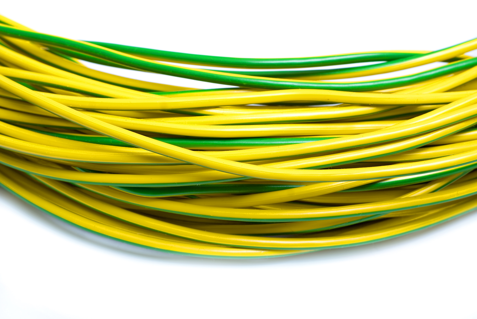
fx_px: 995
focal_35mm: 75
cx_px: 238
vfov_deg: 18.2
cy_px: 160
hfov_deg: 27.0
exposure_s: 1/160
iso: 100
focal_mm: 50
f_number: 6.3
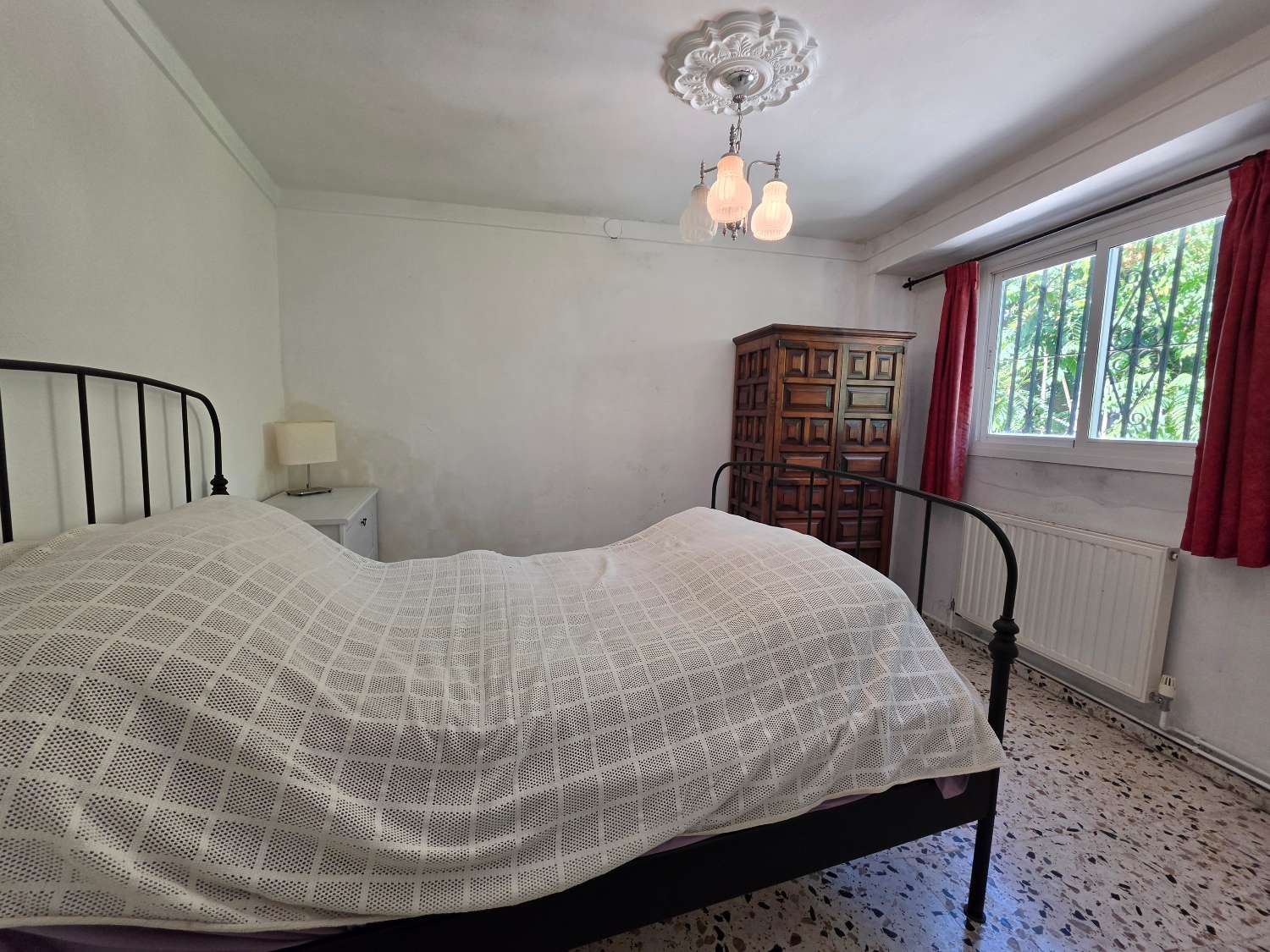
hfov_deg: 106.2
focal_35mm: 13
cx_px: 635
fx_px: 477
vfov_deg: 89.9
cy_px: 476
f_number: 1.9
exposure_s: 1/100
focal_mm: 2.2
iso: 50
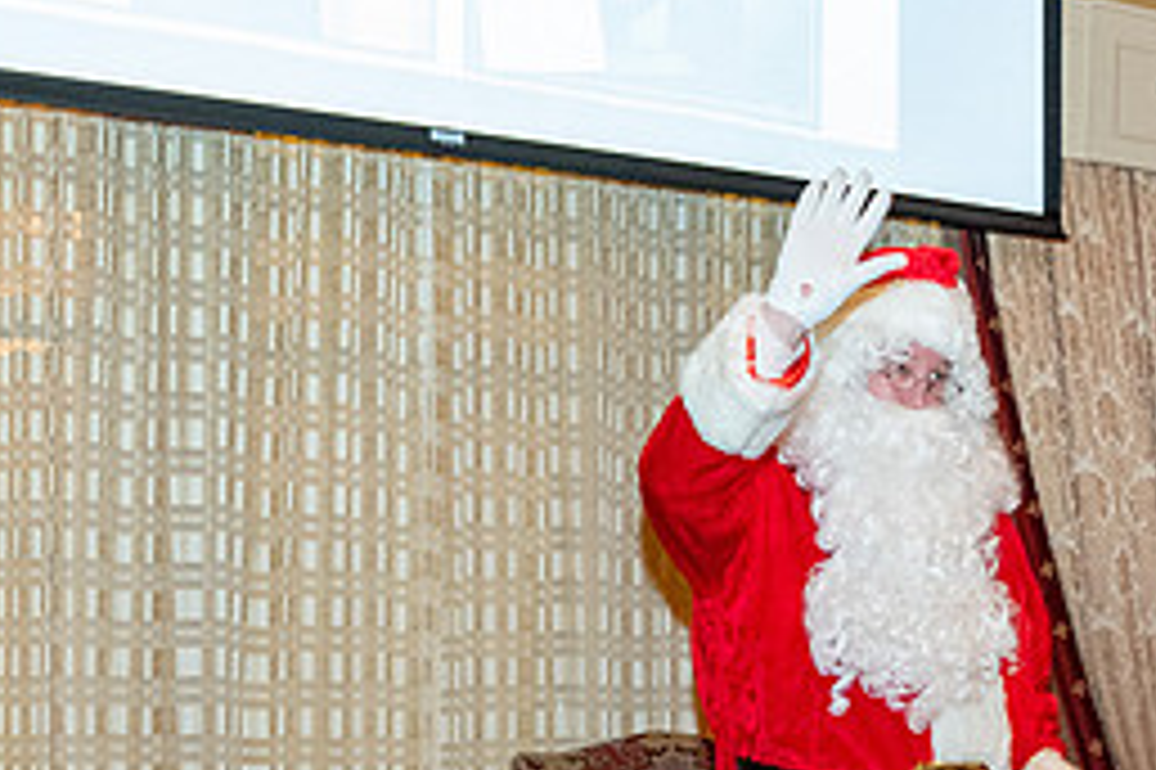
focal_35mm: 61
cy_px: 705
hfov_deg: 32.8
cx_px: 697
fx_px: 1957
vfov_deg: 21.7
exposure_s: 1/125
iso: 2500
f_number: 2.8
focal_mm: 18
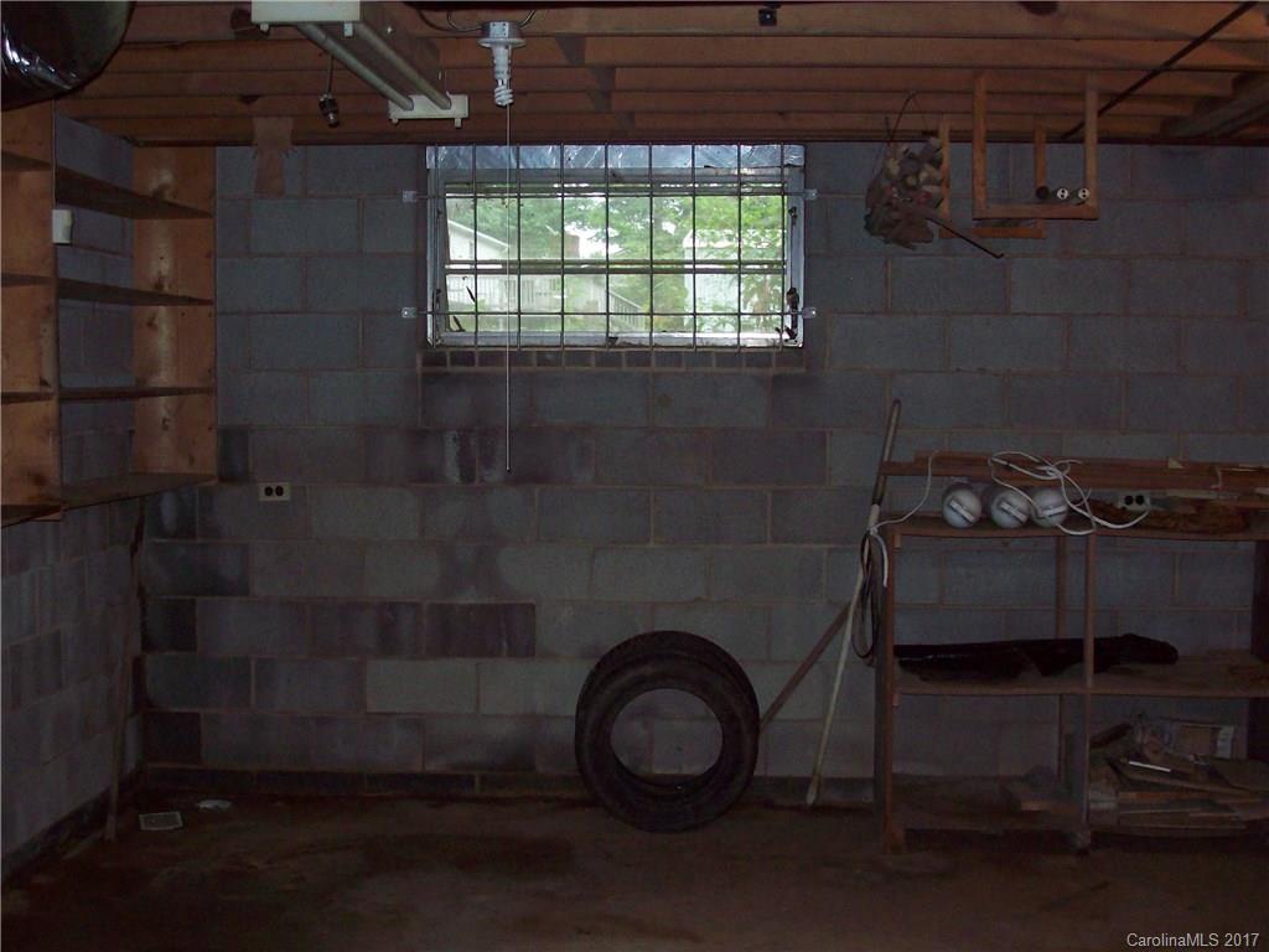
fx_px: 1650
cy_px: 476
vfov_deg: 32.2
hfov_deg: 42.1
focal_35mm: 45
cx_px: 634
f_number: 3
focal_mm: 7.6
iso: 200
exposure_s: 1/73.6
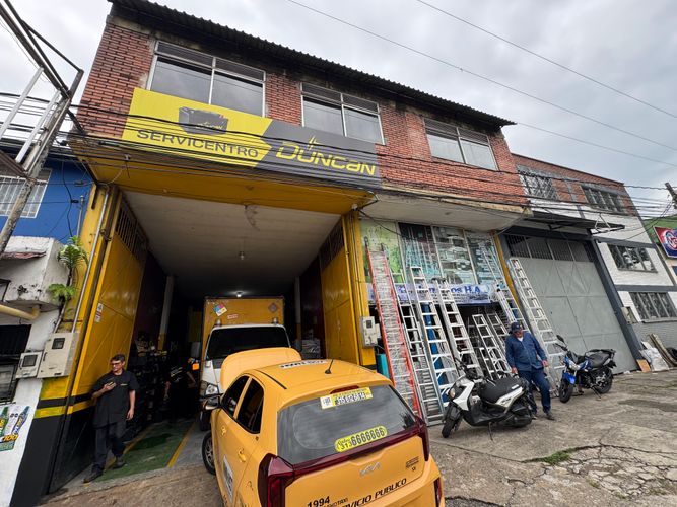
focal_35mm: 14
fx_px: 274
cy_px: 254
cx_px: 338
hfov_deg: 102.1
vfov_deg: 85.7
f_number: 2.2
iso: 40
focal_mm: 2.22
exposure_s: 1/234
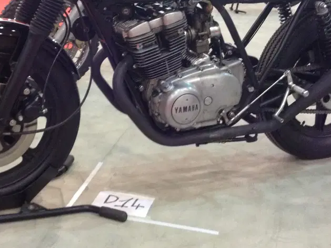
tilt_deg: -20.0
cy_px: 95
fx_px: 602
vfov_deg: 23.2
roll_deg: -0.6
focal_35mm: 63
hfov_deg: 30.7
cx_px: 139
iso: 320
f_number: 2.4
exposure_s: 1/20
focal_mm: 4.12
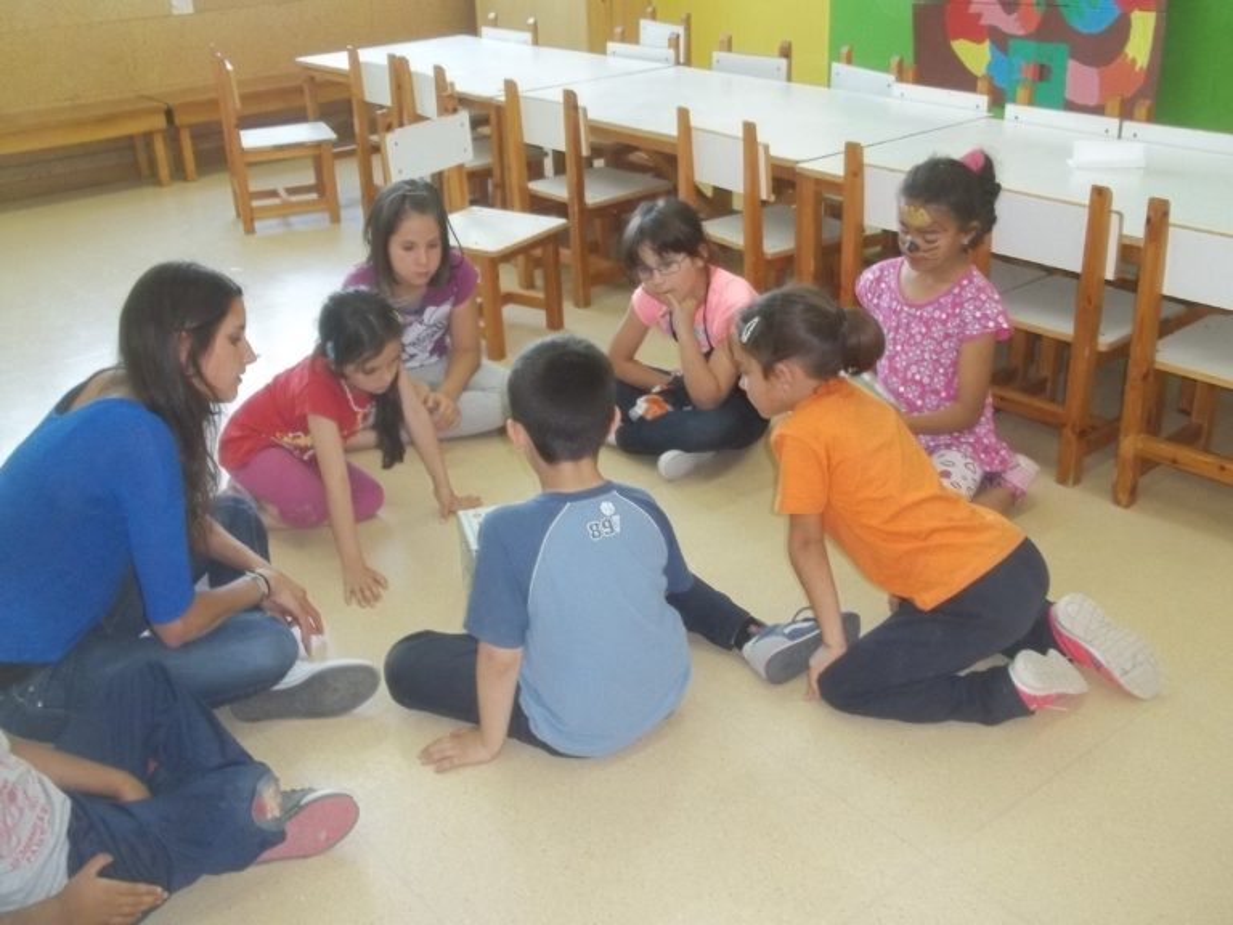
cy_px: 462
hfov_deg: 51.4
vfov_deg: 39.7
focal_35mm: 36
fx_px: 1282
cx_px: 616
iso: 320
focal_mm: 6.5
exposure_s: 1/30
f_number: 3.1
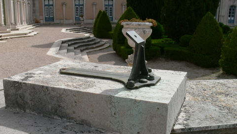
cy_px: 80
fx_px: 245
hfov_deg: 51.6
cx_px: 117
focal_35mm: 39
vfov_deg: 30.4
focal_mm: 7.4
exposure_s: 1/500
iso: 80
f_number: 5.6
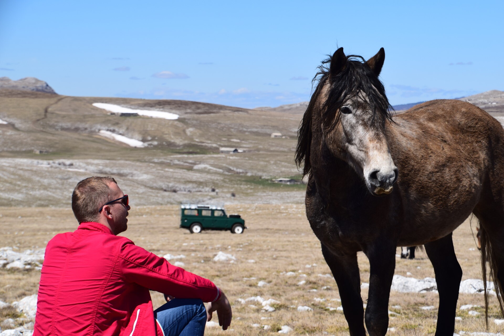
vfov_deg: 10.8
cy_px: 168
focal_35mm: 128
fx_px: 1785
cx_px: 252
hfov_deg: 16.1
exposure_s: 1/500
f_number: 11
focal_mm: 85
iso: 280
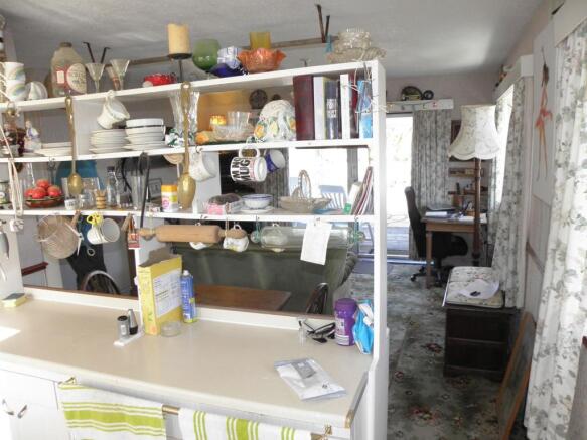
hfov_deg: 67.3
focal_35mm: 26
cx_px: 294
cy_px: 220
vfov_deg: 53.0
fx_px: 441
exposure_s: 1/50
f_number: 2.8
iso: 64
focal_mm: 4.6
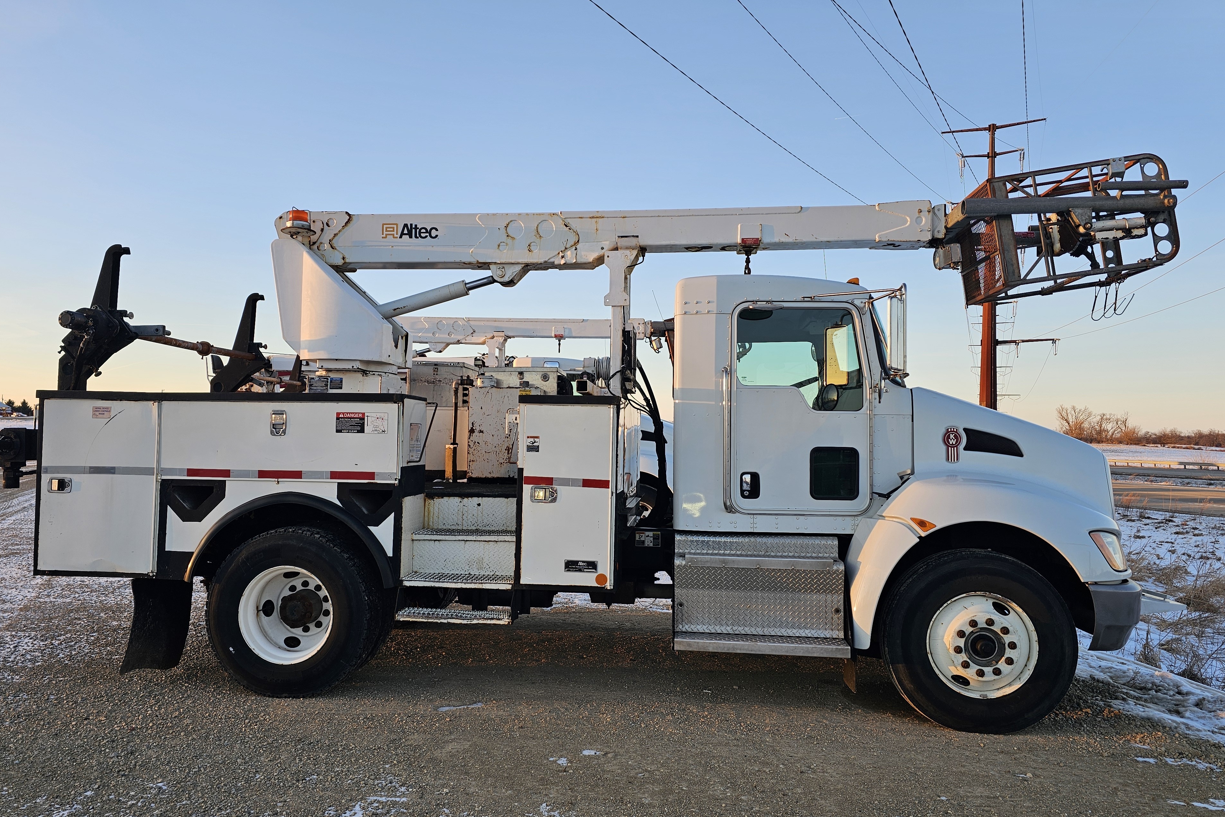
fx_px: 851
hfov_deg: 71.5
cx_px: 595
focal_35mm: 25
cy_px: 427
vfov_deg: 51.3
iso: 12
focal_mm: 6.3
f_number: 1.7
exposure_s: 1/120
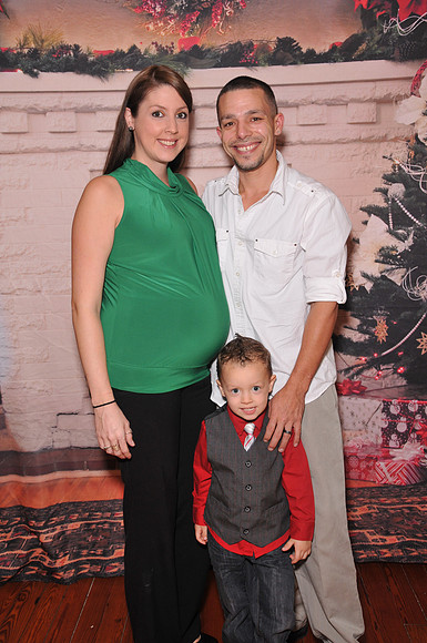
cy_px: 322
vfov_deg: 49.6
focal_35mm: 39
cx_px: 214
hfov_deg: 34.1
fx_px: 696
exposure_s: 1/125
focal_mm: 26
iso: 400
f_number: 6.3
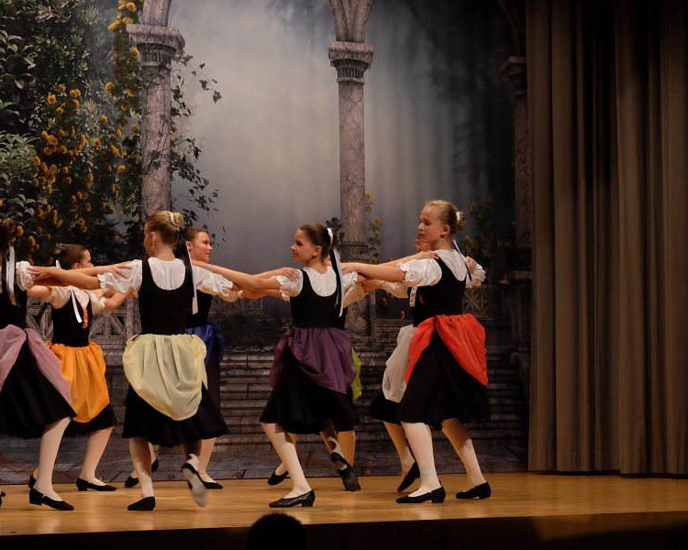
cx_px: 214
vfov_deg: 14.1
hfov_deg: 17.6
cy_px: 314
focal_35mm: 109
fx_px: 2219
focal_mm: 55.6
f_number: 7.1
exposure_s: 1/170
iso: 4000
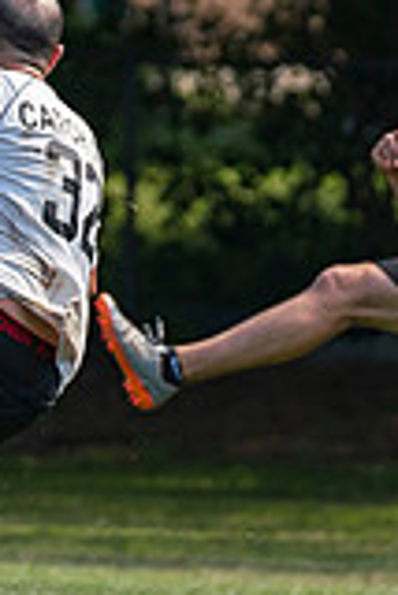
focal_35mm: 1086
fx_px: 17969
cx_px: -495
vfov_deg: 1.9
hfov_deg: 1.3
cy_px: 292
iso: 400
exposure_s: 1/3200
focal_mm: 200
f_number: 3.2
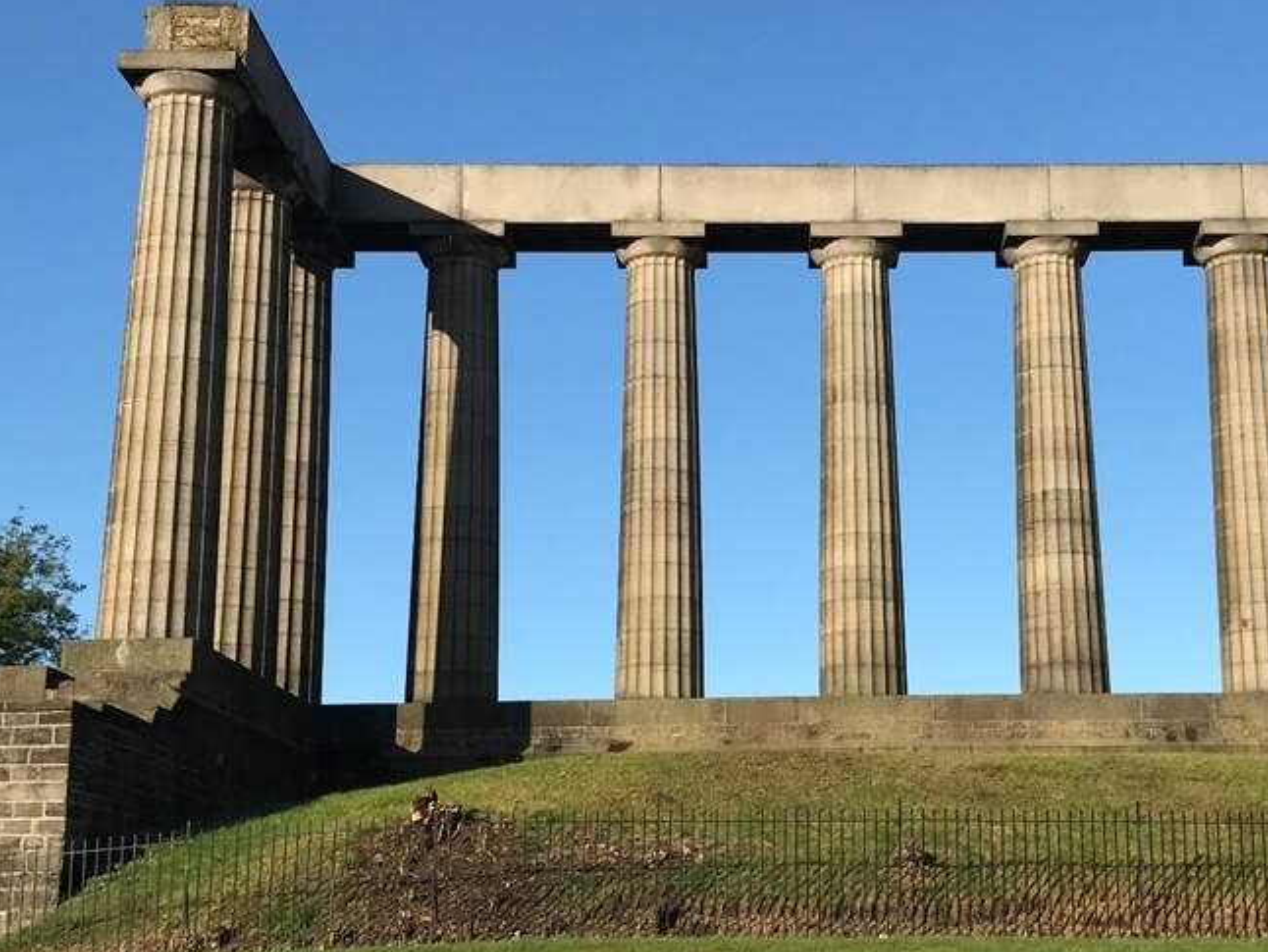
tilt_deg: +13.2
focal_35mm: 52
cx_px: 862
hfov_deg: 36.4
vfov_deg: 28.0
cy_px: 522
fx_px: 1905
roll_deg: +1.8
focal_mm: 3.99
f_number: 1.8
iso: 20
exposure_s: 1/1709
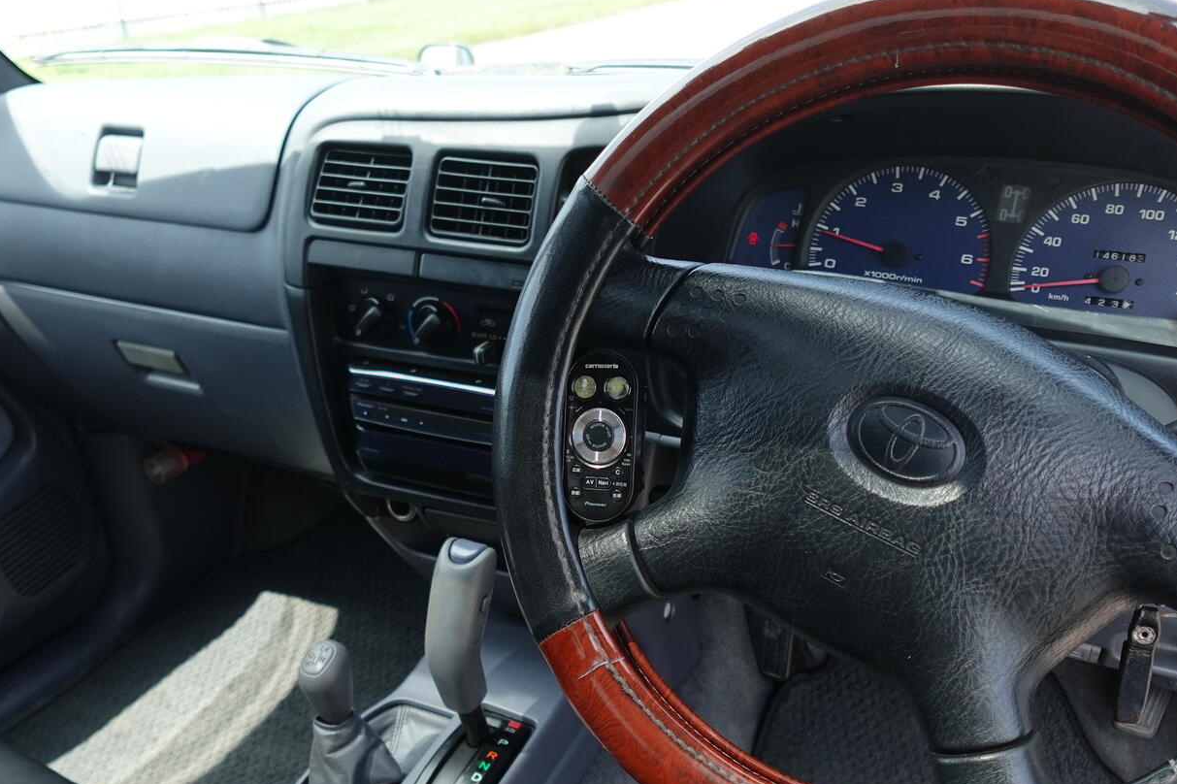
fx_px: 1046
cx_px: 565
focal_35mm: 32
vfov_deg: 40.8
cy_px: 493
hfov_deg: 58.7
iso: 125
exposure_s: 1/500
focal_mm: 7.6
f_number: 2
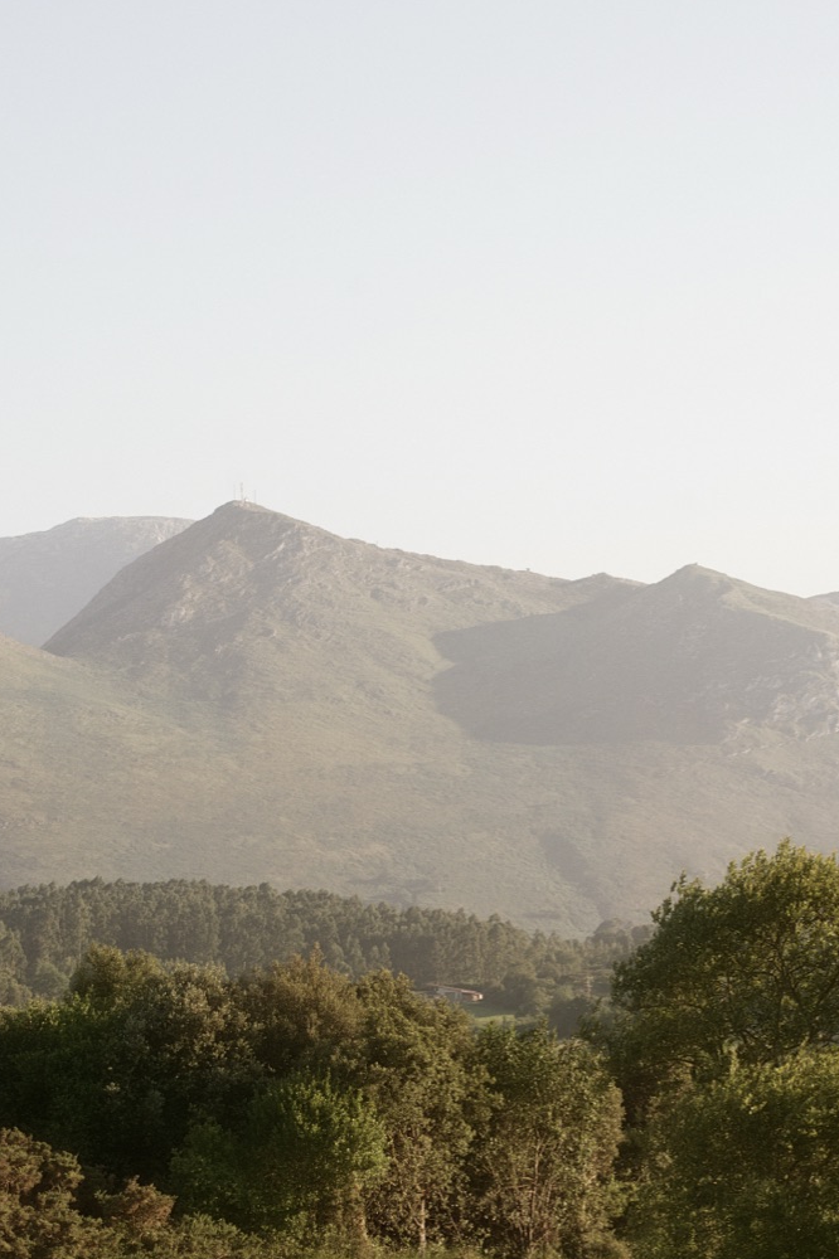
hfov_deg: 12.2
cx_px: 663
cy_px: 903
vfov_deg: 18.2
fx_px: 3918
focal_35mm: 112
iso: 100
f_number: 7.1
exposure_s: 1/125
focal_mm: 70
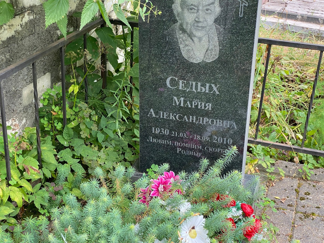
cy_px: 122
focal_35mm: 52
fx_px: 487
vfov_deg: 28.0
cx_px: 162
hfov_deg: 36.8
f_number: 2
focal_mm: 6
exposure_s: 1/121
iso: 64
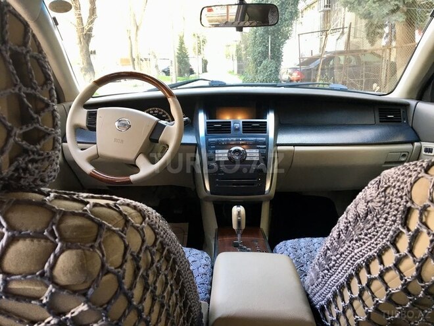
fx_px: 364
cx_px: 217
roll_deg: +0.7
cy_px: 163
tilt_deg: -15.4
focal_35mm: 29
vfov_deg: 48.2
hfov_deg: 61.7
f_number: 2.2
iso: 50
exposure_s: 1/33
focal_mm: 4.15
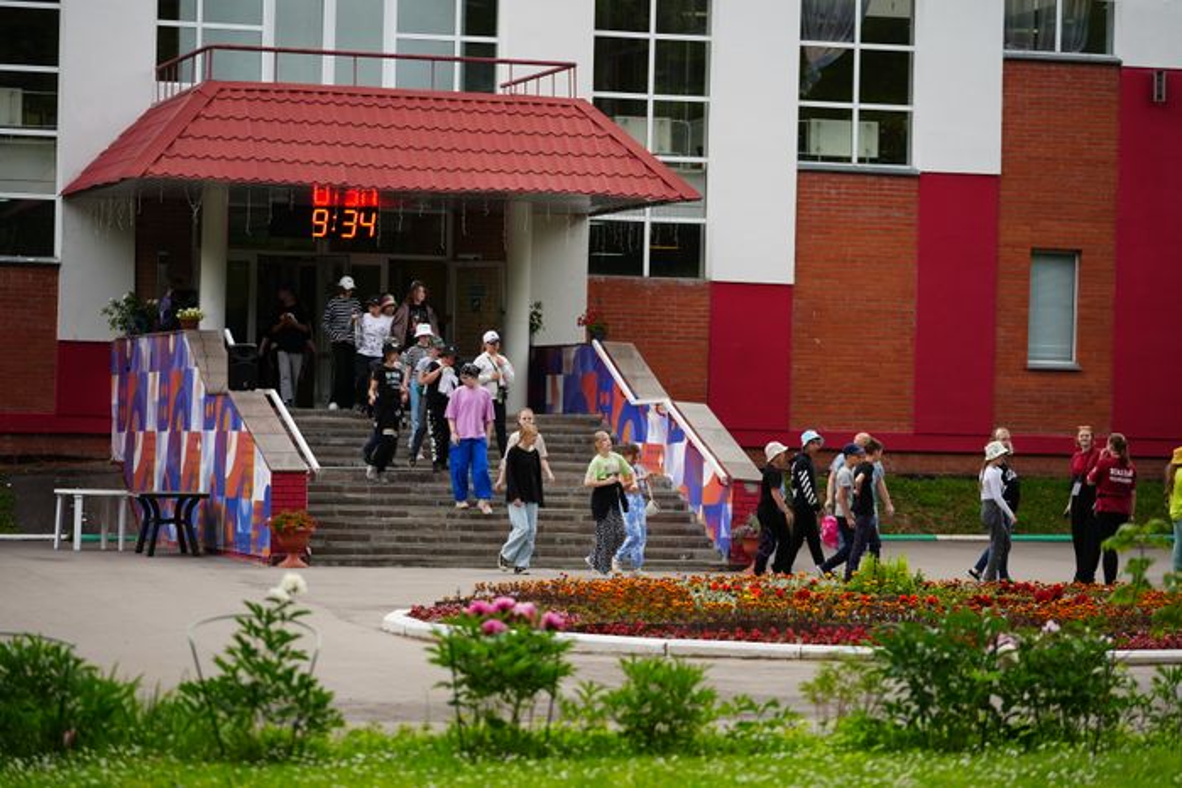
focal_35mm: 126
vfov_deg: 10.9
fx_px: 4137
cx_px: 591
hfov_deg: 16.3
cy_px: 394
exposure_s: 1/2000
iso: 640
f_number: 2.8
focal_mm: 126
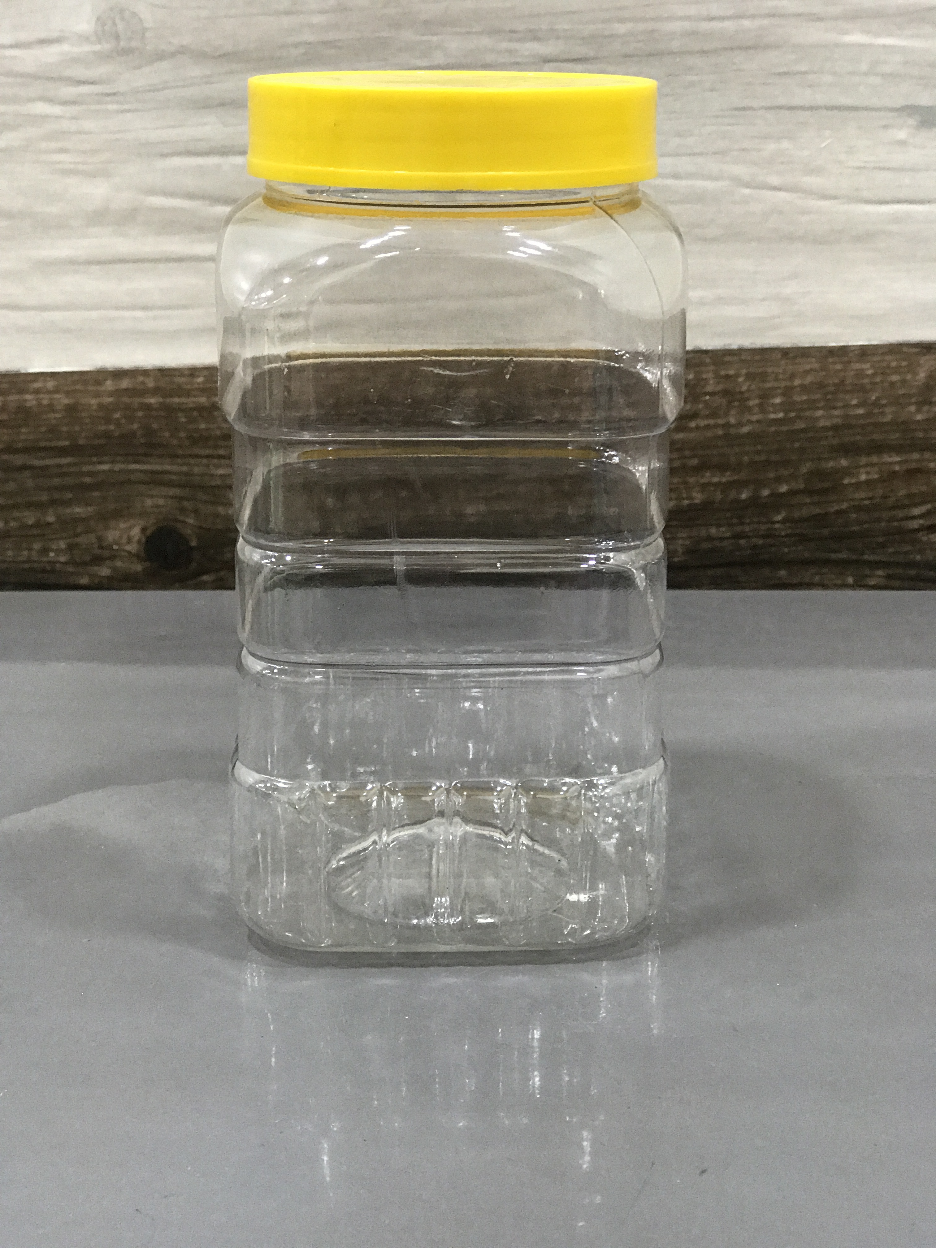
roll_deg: +1.7
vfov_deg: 33.8
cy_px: 624
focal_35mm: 57
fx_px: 2055
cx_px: 468
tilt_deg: -20.1
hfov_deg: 25.7
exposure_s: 1/50
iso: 200
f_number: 2.8
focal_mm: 6.6
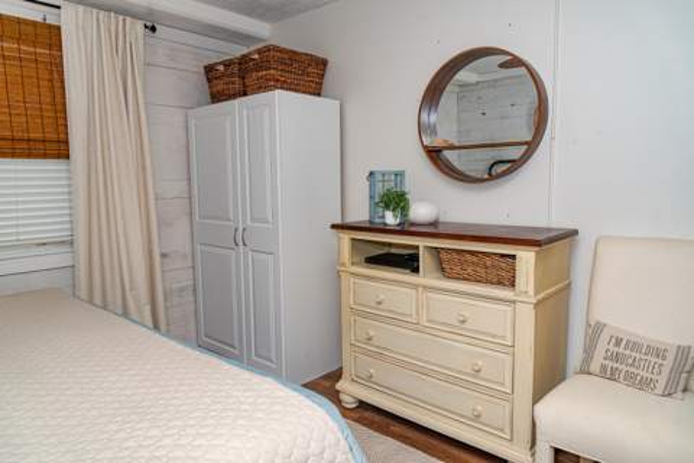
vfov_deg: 53.1
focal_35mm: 24
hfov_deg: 73.7
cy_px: 232
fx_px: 463
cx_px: 347
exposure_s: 1/125
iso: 400
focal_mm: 24
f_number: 7.1
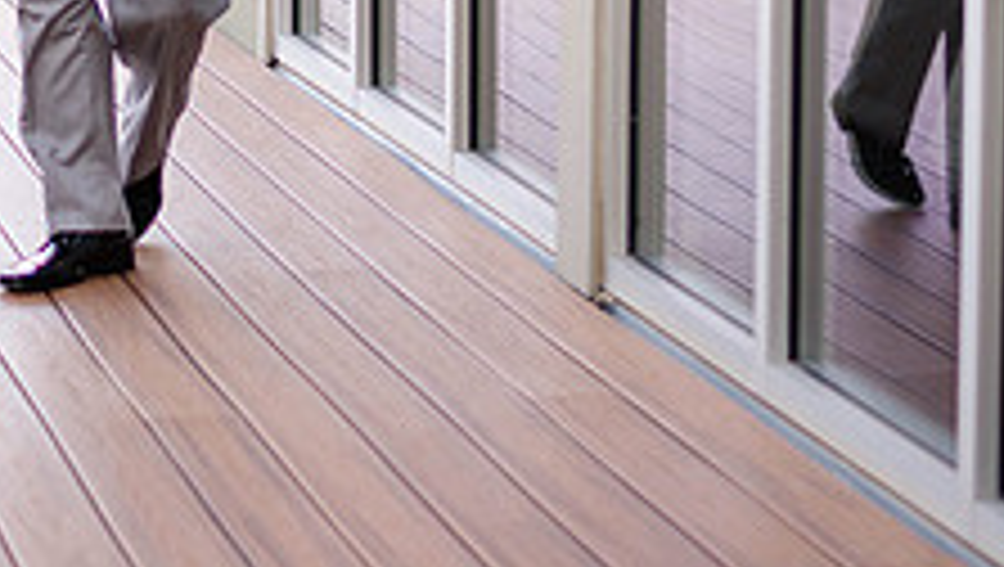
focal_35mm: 139
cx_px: 293
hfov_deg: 15.4
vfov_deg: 8.6
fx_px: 3704
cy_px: -286
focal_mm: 50
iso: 200
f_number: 1.8
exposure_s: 1/1600
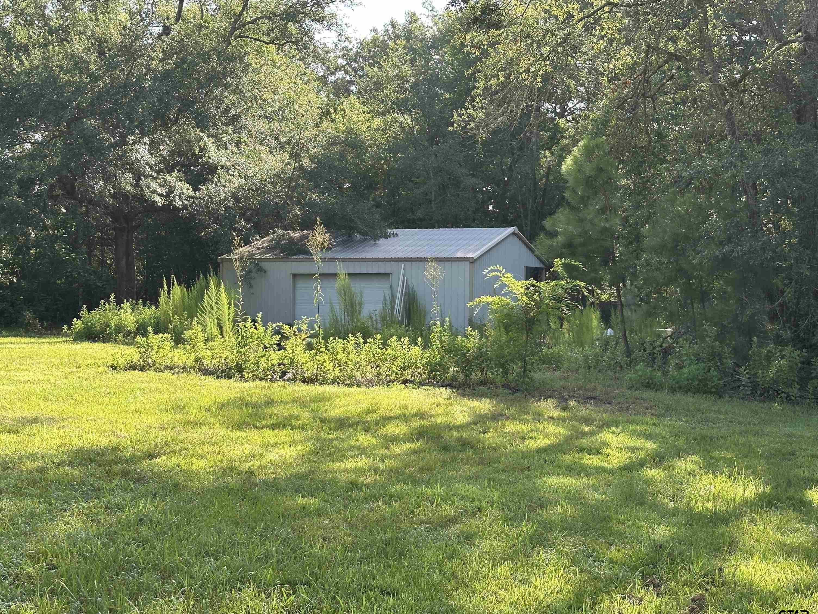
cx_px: 405
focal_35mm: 49
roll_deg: -0.9
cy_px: 305
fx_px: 1158
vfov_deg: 29.7
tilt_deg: -0.8
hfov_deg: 38.9
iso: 64
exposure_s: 1/580
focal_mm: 6.86
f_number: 1.78
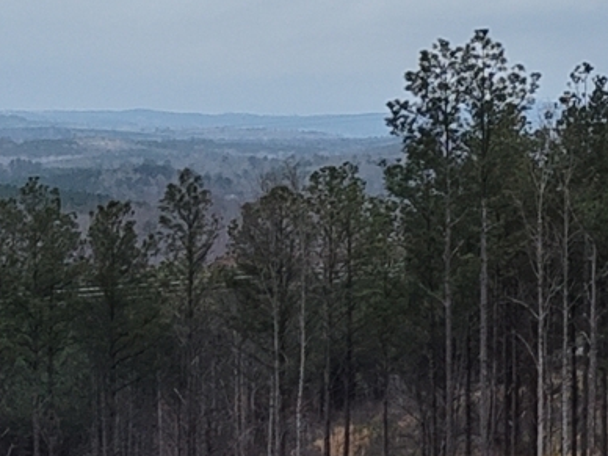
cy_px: 169
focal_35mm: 190
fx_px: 3337
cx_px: 1042
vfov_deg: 7.8
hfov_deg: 9.9
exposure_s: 1/5000
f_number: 1.8
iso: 230
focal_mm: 8.67
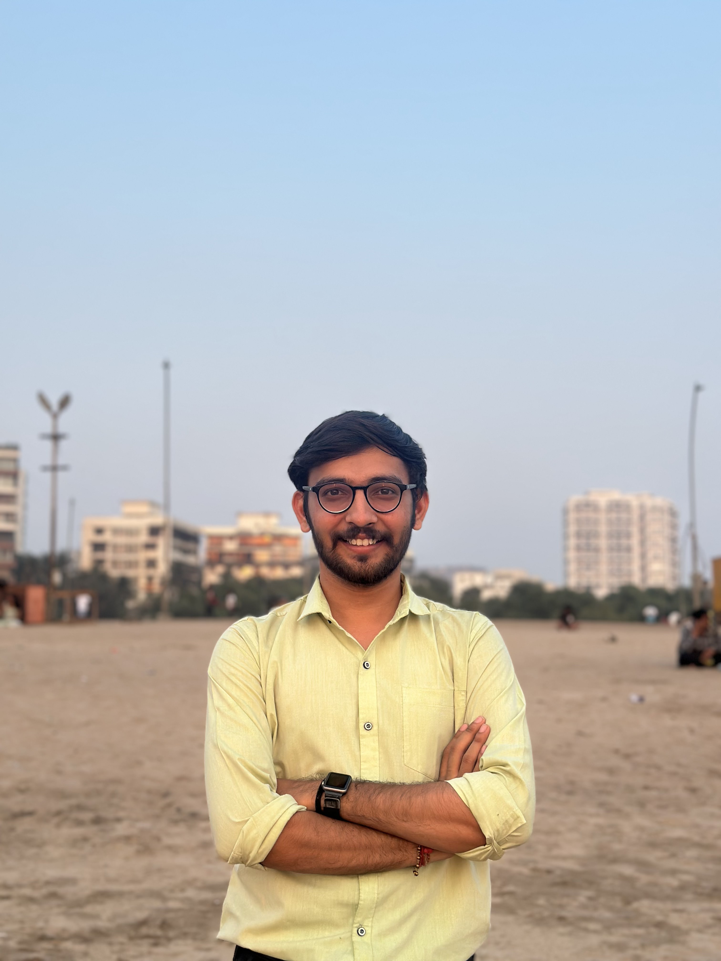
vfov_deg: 39.7
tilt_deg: +8.2
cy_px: 480
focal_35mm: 48
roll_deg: -0.9
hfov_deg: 30.3
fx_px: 1333
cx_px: 360
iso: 80
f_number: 1.78
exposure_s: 1/944
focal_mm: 6.86
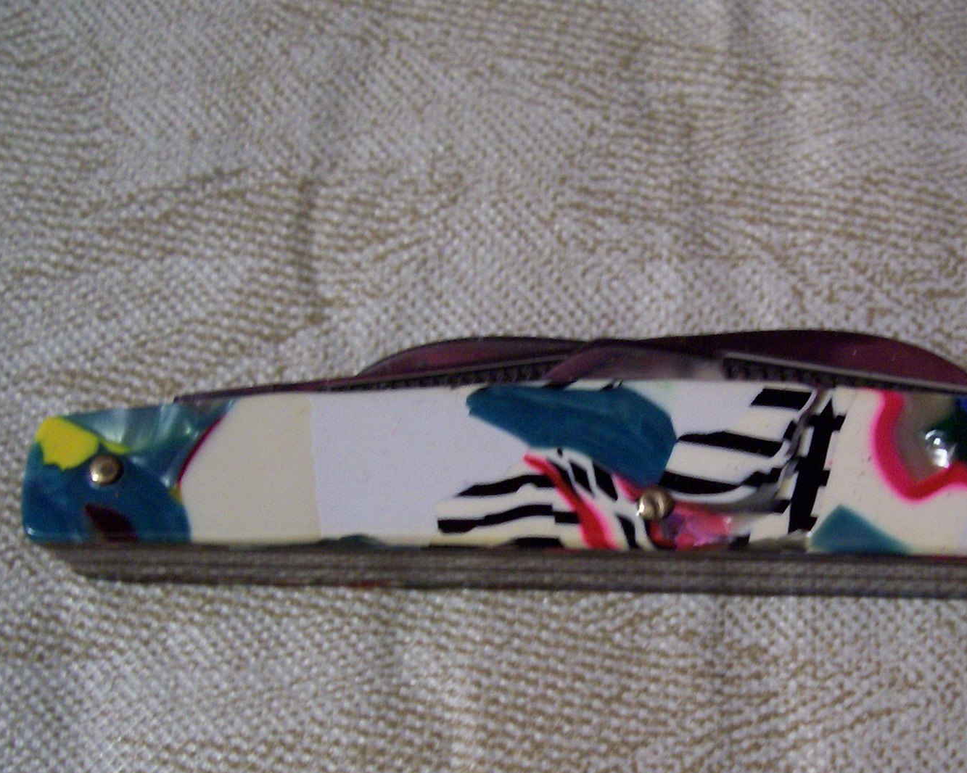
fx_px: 1459
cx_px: 716
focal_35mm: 51
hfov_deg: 35.9
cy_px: 534
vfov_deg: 29.4
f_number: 2.7
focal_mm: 5.6
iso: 160
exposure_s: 1/13.8
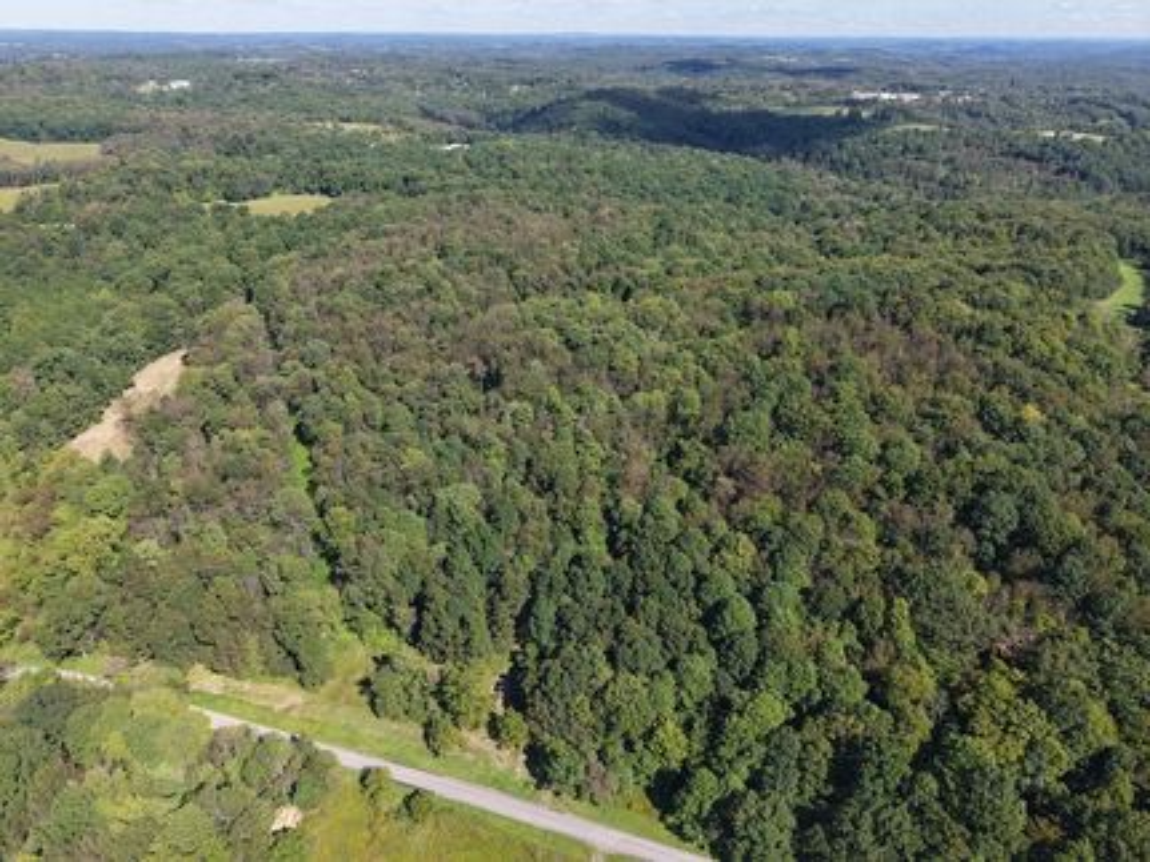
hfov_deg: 71.6
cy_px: 431
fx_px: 797
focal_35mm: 24
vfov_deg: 56.8
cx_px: 575
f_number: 1.8
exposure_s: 1/2000
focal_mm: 8.67
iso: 140
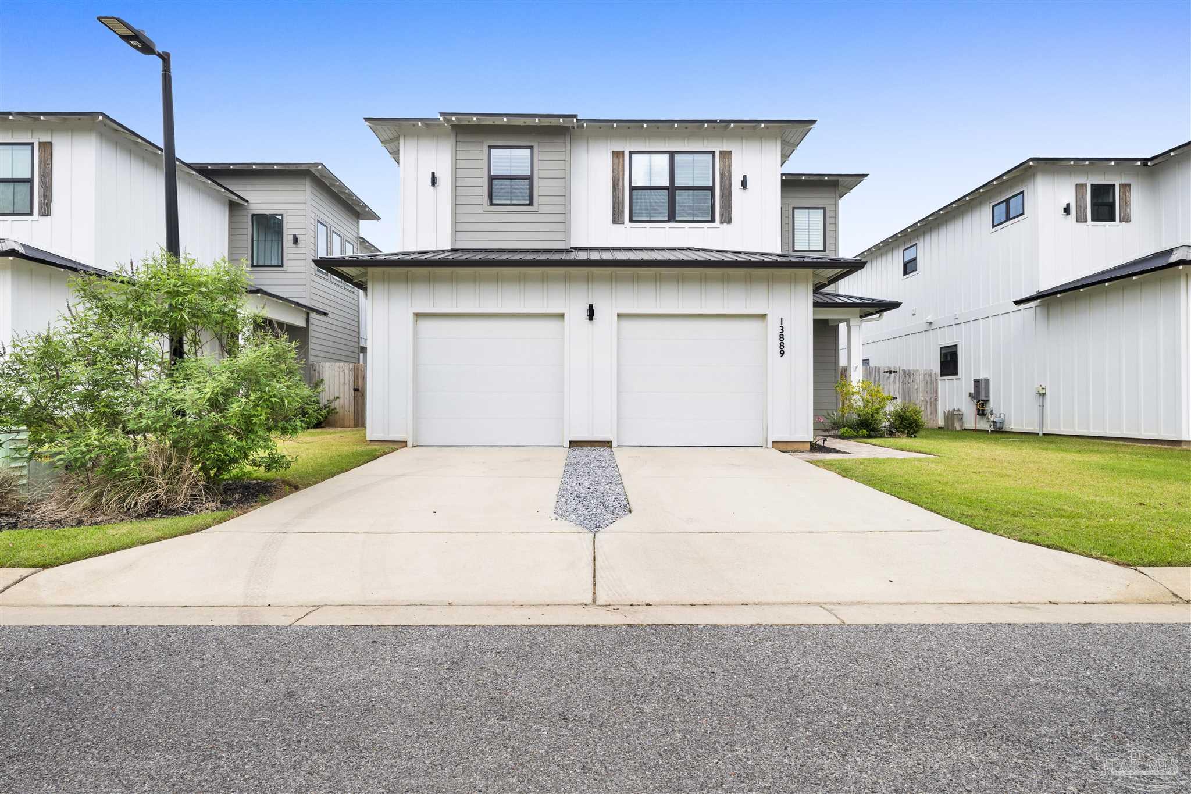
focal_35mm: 18
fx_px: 612
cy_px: 397
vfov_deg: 65.9
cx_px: 596
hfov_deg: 88.4
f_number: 13
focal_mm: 18.5
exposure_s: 1/250
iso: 400
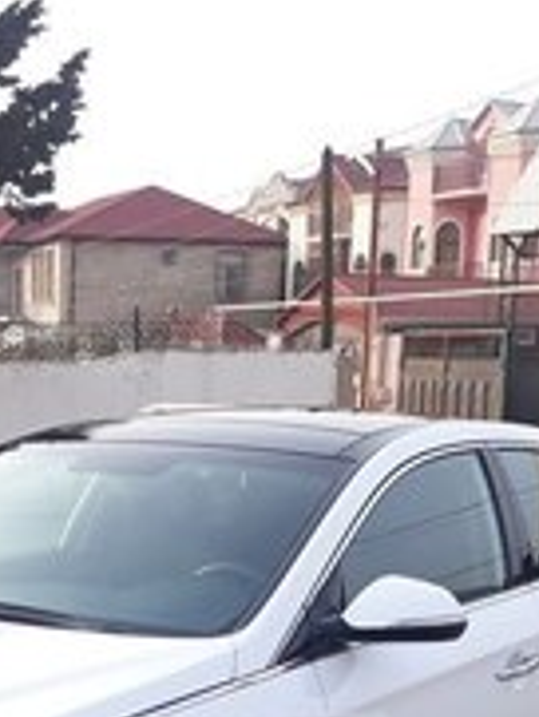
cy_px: 757
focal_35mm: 74
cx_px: 83
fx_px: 1535
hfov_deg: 19.6
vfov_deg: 24.8
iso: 40
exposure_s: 1/546
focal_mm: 3.71
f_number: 1.7
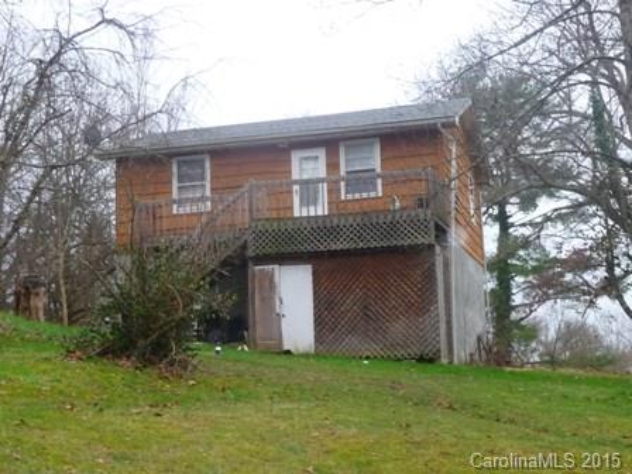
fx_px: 1187
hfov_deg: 29.8
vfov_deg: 22.6
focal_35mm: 65
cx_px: 316
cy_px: 237
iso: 125
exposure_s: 1/30
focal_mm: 8
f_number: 4.2
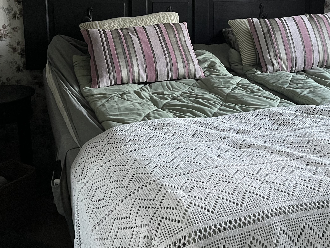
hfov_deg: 38.1
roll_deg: +0.5
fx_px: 477
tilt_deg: -10.6
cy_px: 61
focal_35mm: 50
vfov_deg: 28.6
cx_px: 192
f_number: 1.6
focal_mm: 5.1
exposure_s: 1/40
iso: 640
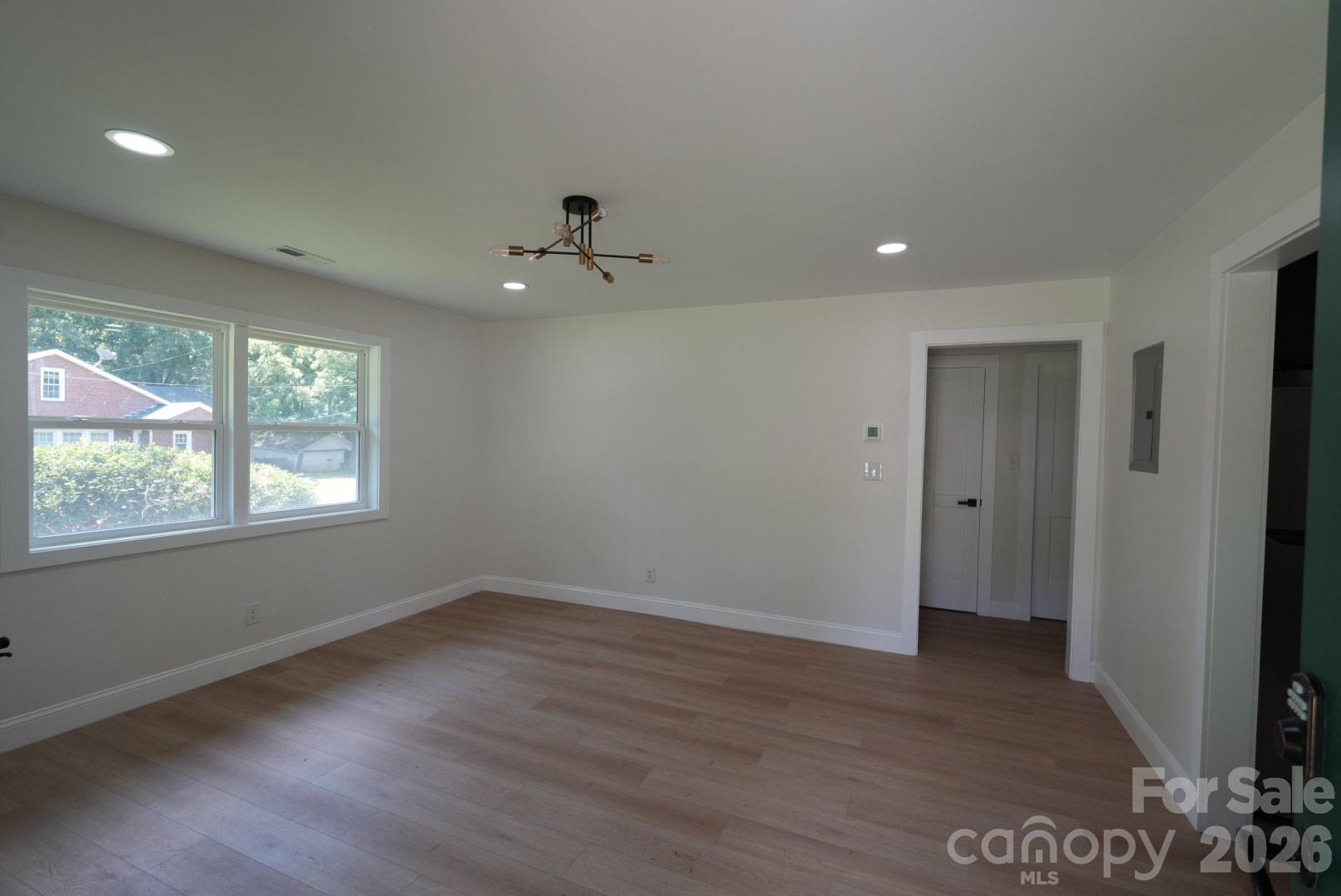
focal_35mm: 16
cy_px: 448
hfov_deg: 96.7
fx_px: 596
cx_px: 670
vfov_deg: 73.8
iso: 400
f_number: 4
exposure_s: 1/200
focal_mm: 16
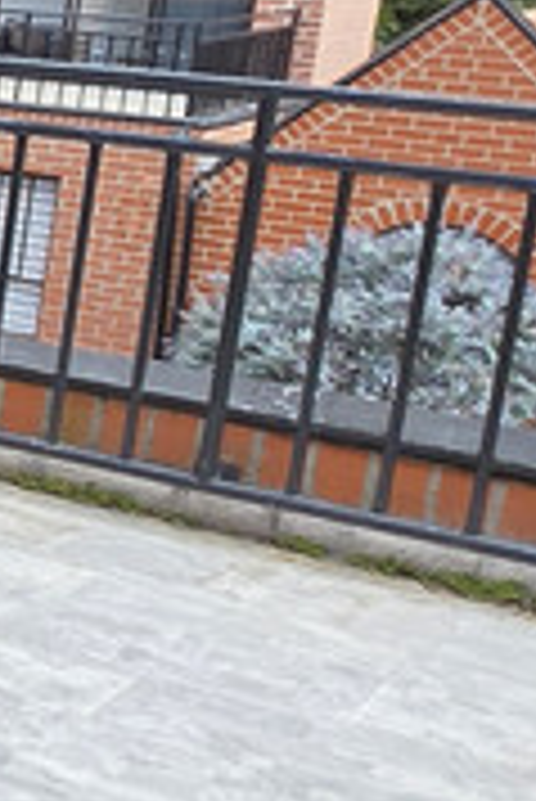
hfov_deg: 10.6
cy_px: 297
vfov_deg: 24.7
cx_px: -1126
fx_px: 1828
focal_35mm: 82
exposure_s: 1/359
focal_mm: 2.2
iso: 64
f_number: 1.9
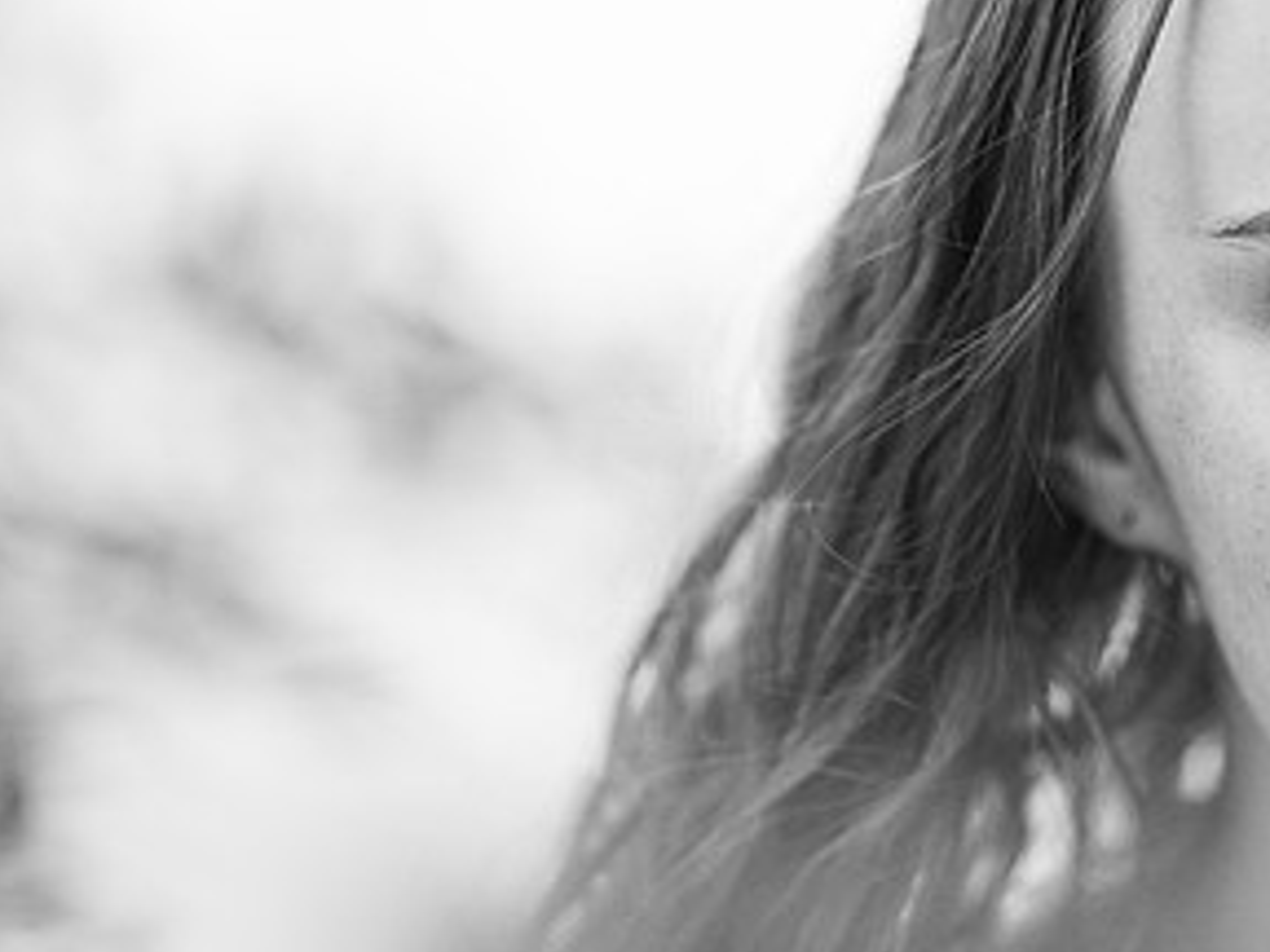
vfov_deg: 8.0
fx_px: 6787
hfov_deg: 10.7
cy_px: 289
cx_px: 975
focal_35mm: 185
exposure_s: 1/200
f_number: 1.8
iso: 2500
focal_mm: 85
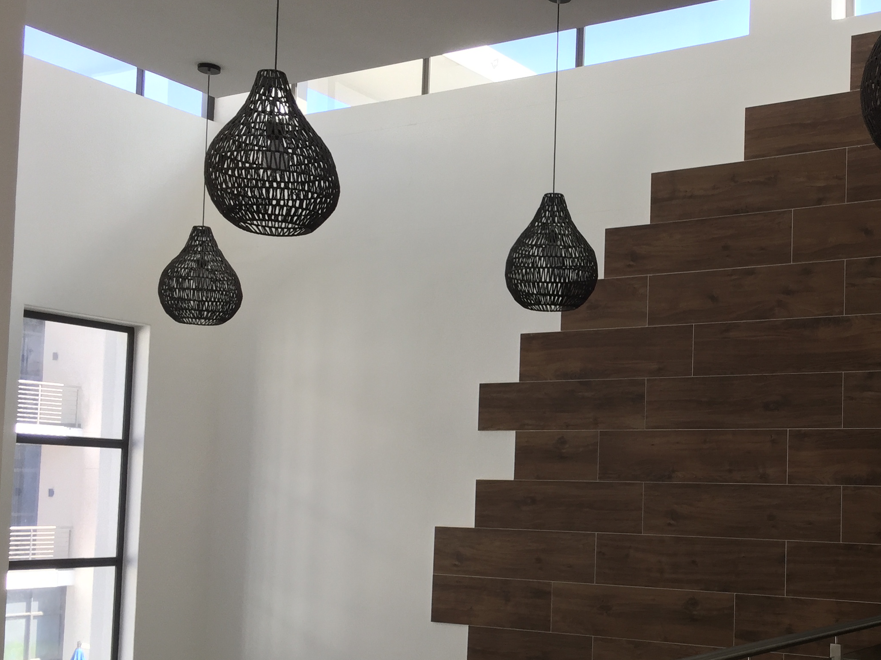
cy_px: 427
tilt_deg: +4.8
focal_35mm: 46
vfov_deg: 31.3
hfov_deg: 40.1
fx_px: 1171
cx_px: 660
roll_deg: -1.9
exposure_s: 1/100
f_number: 2.2
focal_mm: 4.15
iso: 40
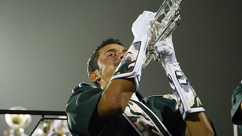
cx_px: 122
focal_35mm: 106
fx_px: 680
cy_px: 62
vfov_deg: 11.4
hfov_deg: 20.2
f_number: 5.6
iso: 12800
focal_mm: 100
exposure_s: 1/100
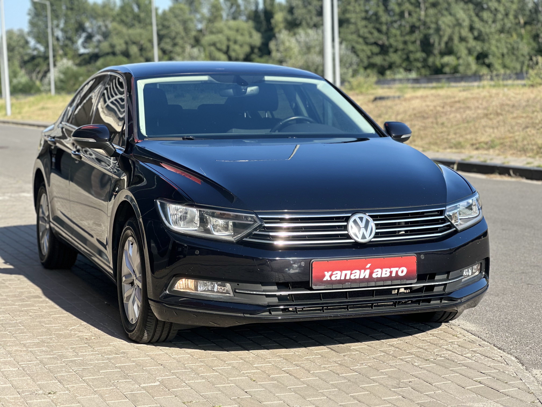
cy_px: 204
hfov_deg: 25.3
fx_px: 1206
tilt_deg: -4.4
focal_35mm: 77
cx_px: 271
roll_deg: +1.9
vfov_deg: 19.1
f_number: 2.8
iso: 25
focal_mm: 9
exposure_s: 1/254
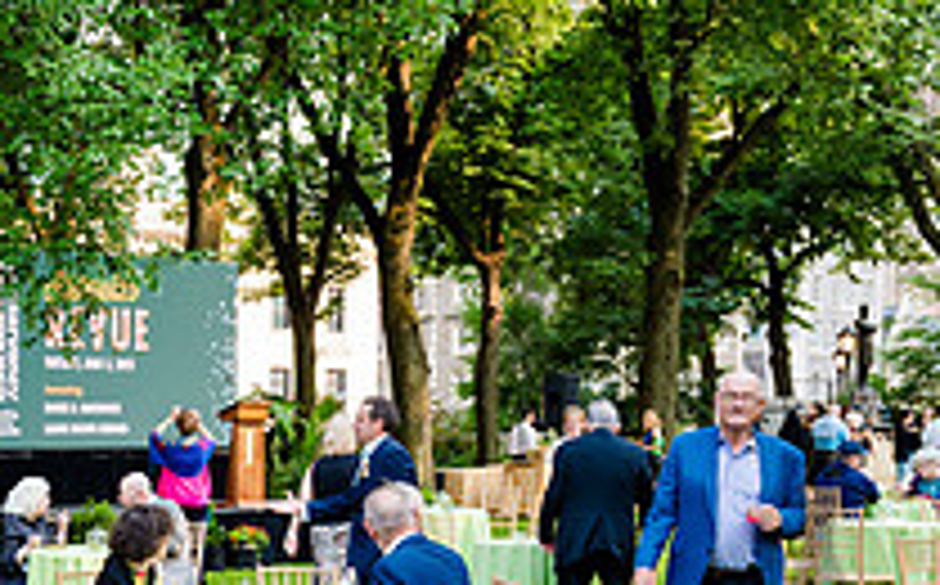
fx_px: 1740
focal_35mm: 68
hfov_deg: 28.0
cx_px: -54
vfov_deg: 18.8
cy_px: 515
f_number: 3.5
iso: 500
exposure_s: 1/250
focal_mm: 24
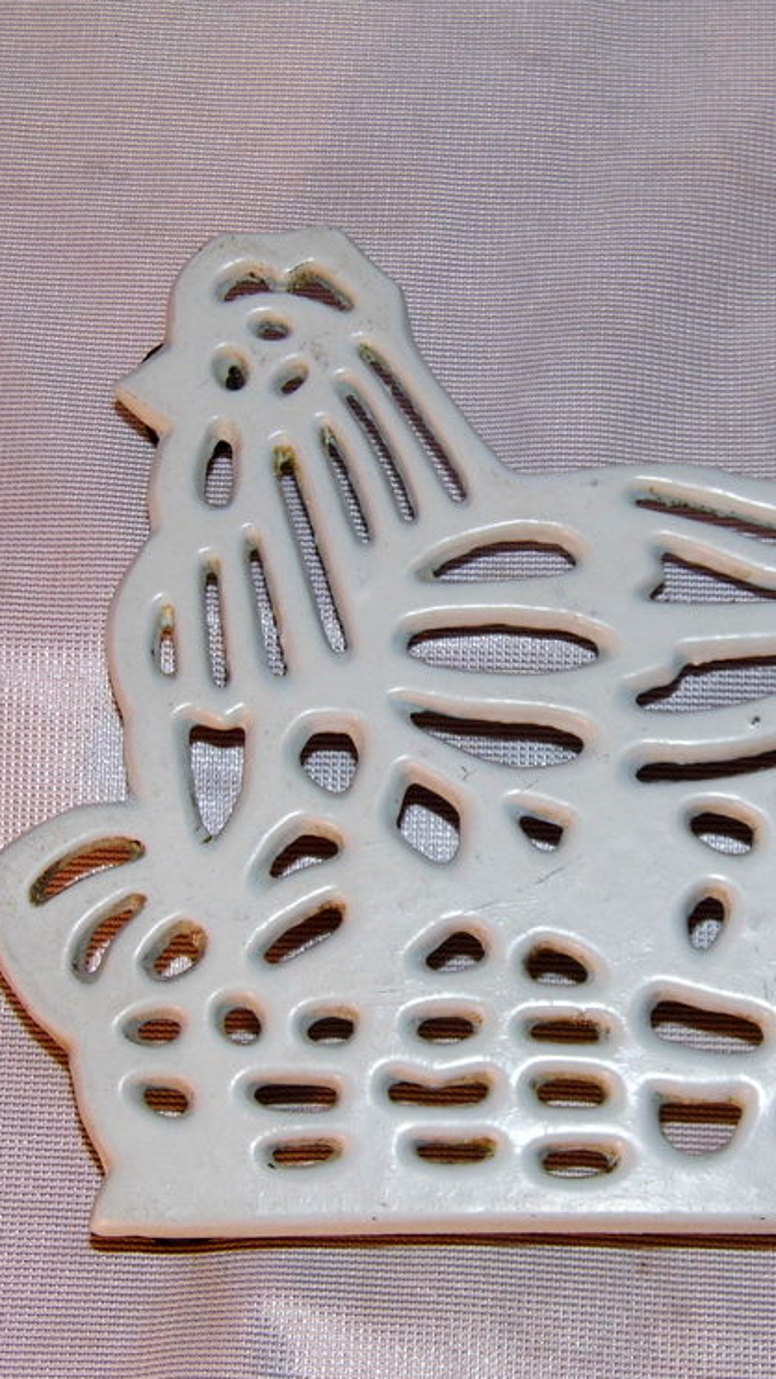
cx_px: 576
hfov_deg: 14.2
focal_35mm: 85
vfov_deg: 25.0
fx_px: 3109
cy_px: 689
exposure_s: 1/60
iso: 100
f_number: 3.9
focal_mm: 10.4
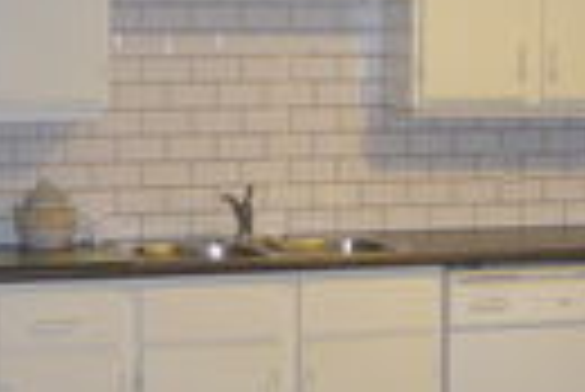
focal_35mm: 109
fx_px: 1773
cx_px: 360
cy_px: 279
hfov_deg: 18.7
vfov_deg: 12.6
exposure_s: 1/8
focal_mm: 6.1
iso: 200
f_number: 2.8
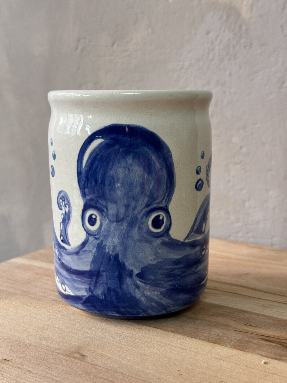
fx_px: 531
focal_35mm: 48
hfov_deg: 30.3
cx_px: 144
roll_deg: +0.2
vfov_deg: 39.7
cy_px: 192
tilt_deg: -9.0
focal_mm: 6.76
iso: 50
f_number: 1.78
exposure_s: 1/50
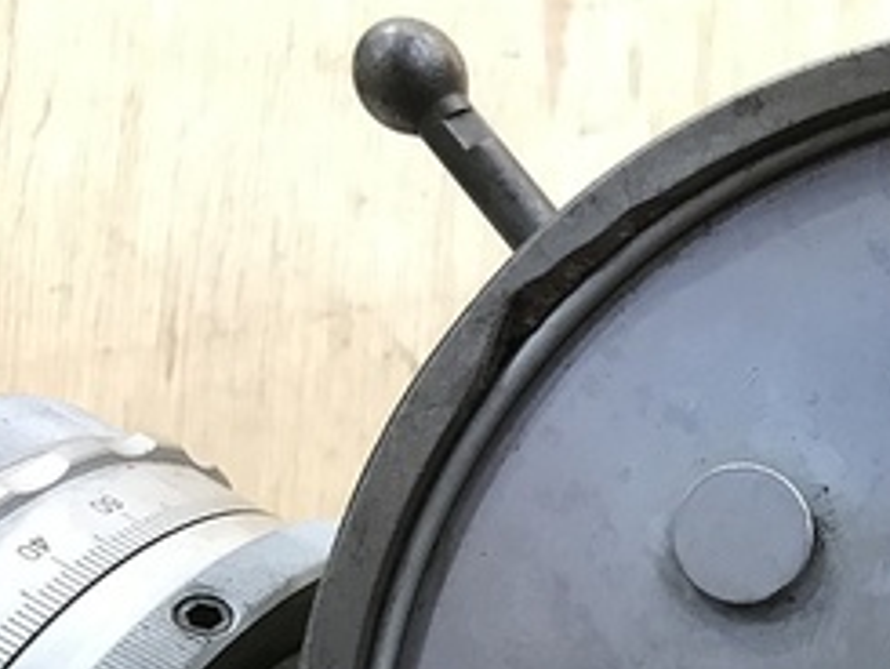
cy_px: 833
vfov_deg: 18.9
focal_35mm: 73
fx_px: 1878
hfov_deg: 24.3
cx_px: 1053
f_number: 1.8
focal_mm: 3.99
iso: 40
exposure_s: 1/15
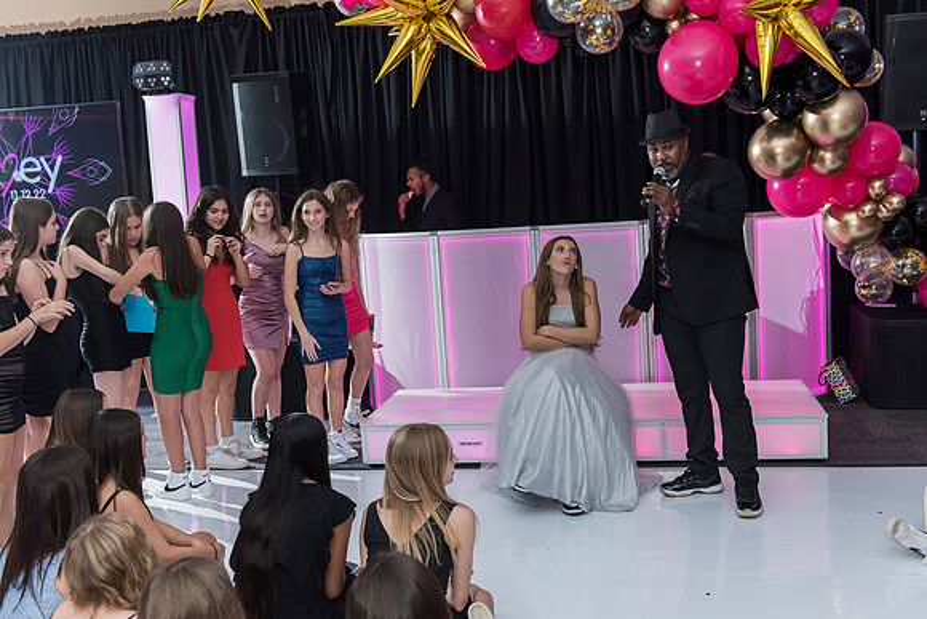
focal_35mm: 38
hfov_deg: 50.7
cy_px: 310
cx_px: 464
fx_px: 979
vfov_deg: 35.1
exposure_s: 1/100
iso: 1250
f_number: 4
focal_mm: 38
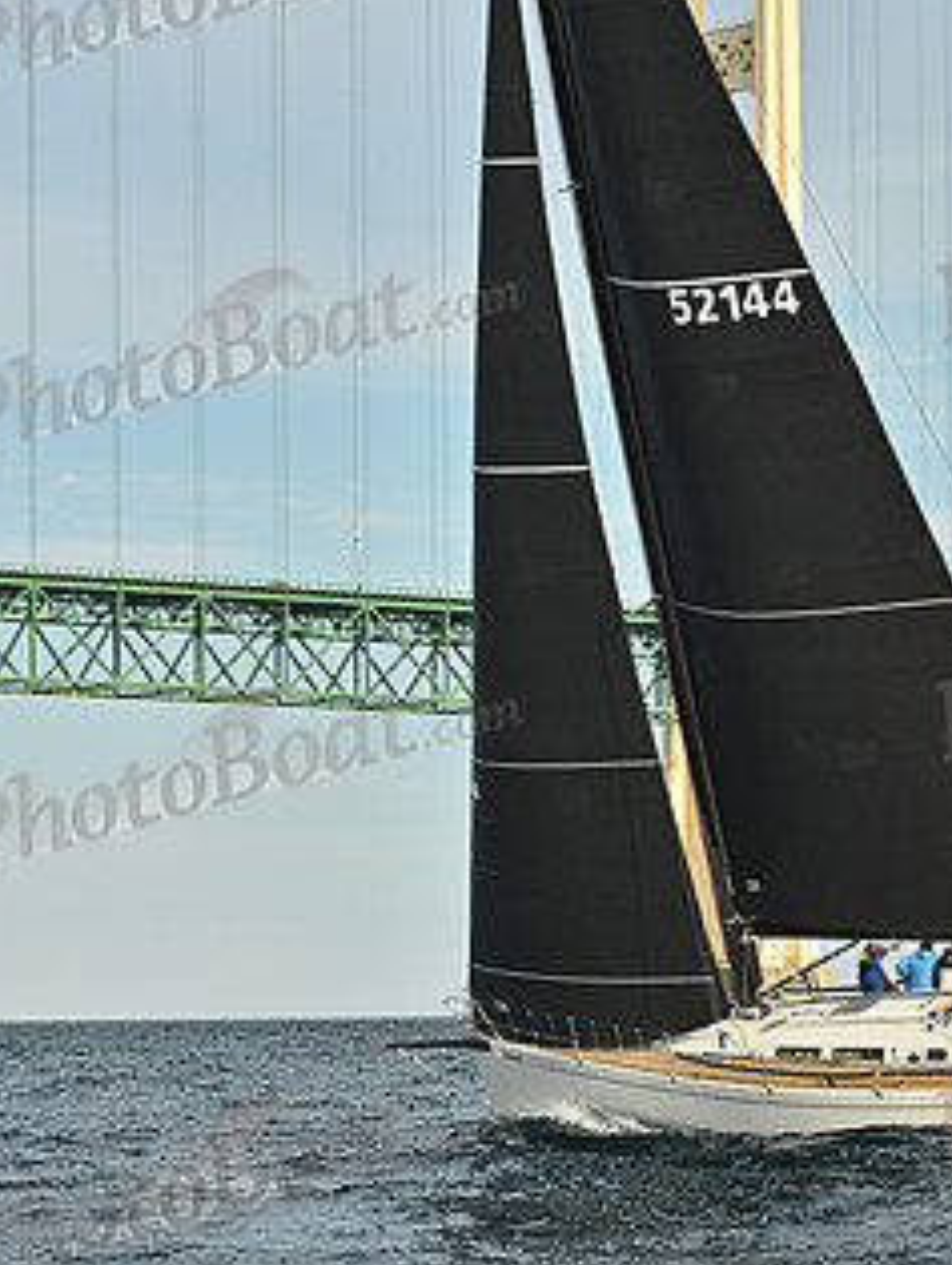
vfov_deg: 11.7
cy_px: 506
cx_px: 729
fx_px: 6148
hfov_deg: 8.8
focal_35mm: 168
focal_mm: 95
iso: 320
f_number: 7.1
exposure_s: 1/1000
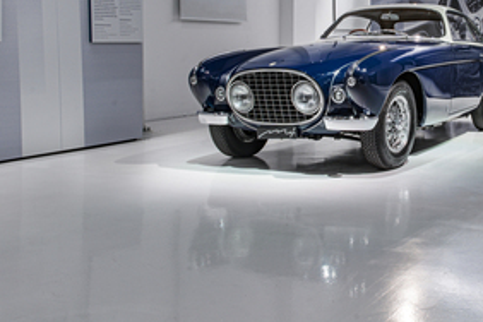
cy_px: 53
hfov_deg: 37.5
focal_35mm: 51
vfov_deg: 25.9
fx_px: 684
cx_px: 385
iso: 100
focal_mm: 24
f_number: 16
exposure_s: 1.6
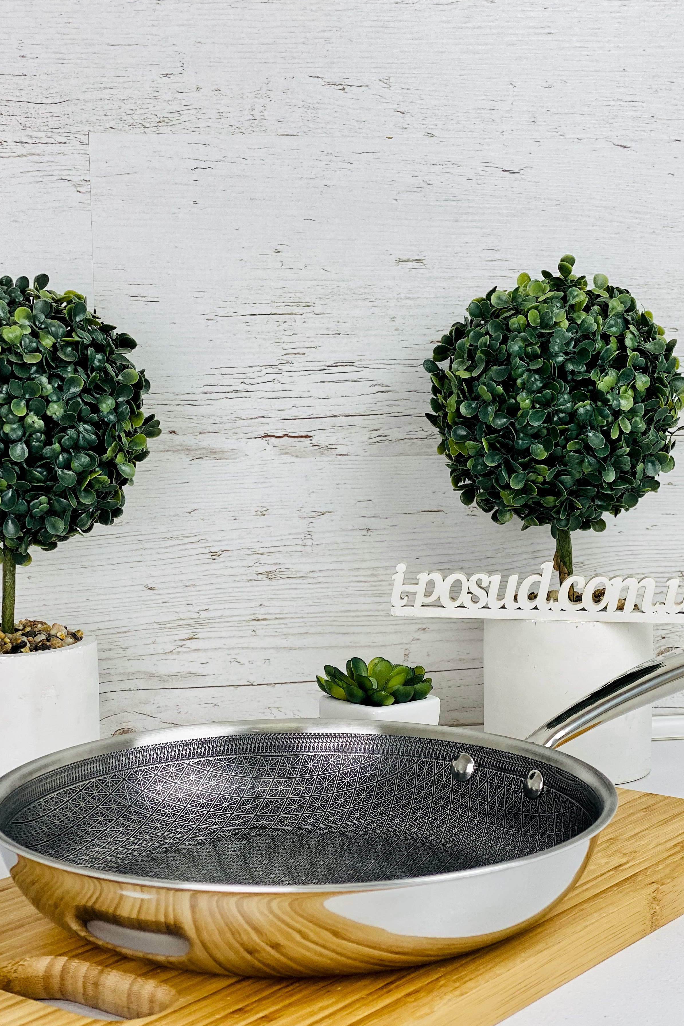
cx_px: 355
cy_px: 549
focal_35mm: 61
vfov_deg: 32.9
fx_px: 1739
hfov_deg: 22.3
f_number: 2
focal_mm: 6
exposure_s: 1/199
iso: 20
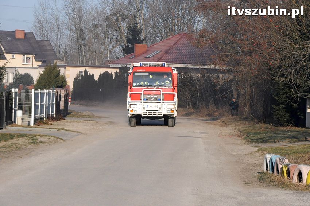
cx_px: 155
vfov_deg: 8.7
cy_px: 103
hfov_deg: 13.1
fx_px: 1355
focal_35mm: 158
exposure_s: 1/2000
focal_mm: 105
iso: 1250
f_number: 11
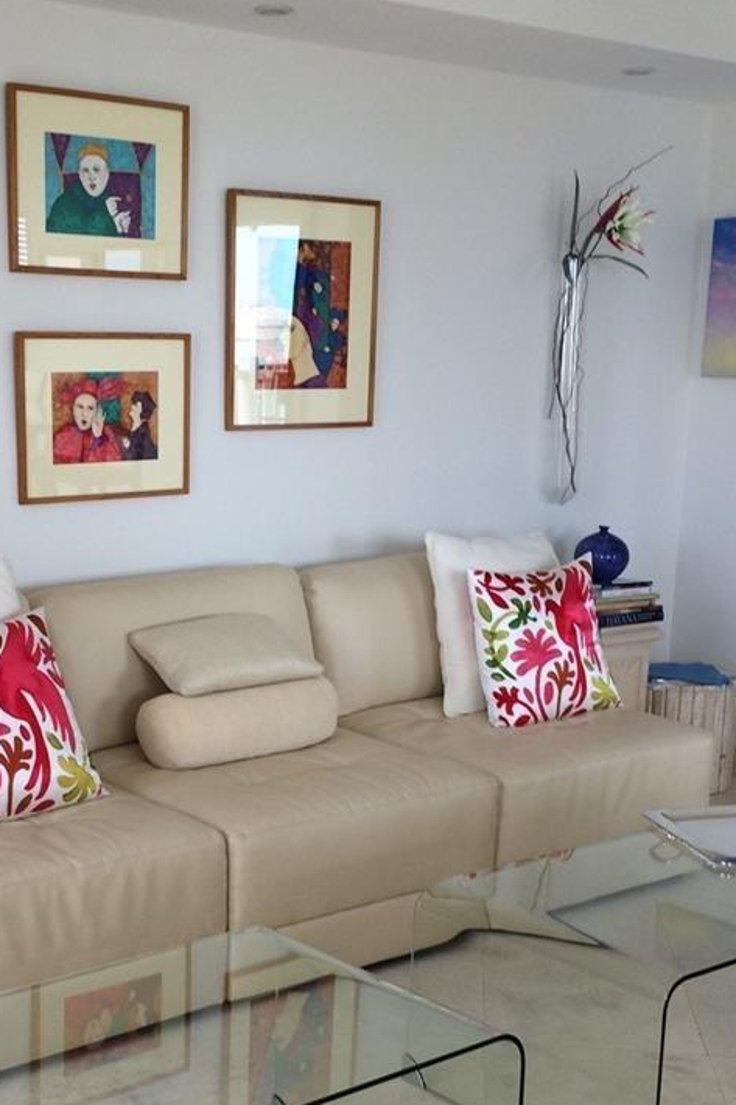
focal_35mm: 51
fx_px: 1565
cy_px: 761
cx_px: 230
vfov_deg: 38.3
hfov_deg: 26.3
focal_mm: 4.15
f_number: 2.2
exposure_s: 1/60
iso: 50
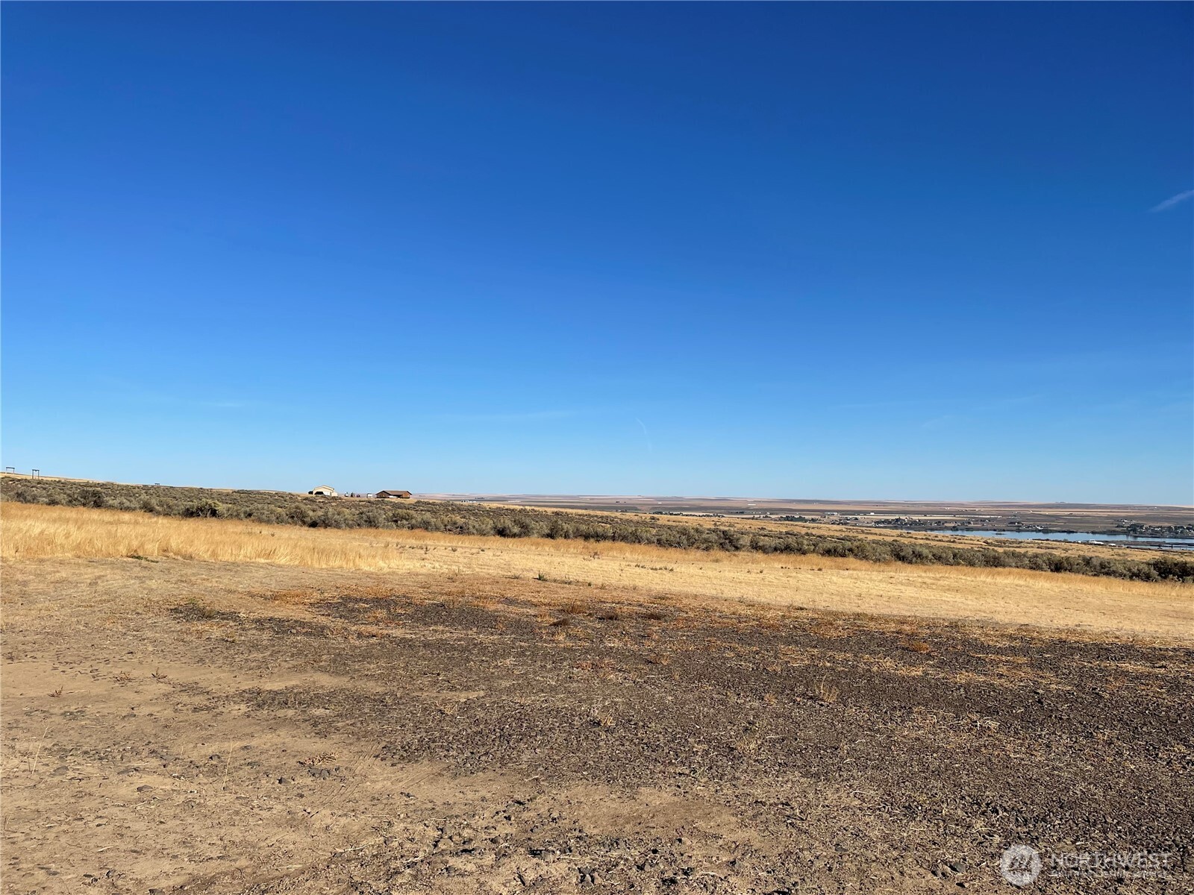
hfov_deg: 67.3
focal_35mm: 26
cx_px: 597
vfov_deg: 53.1
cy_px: 448
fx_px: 897
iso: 32
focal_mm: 4.2
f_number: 1.6
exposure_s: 1/5556
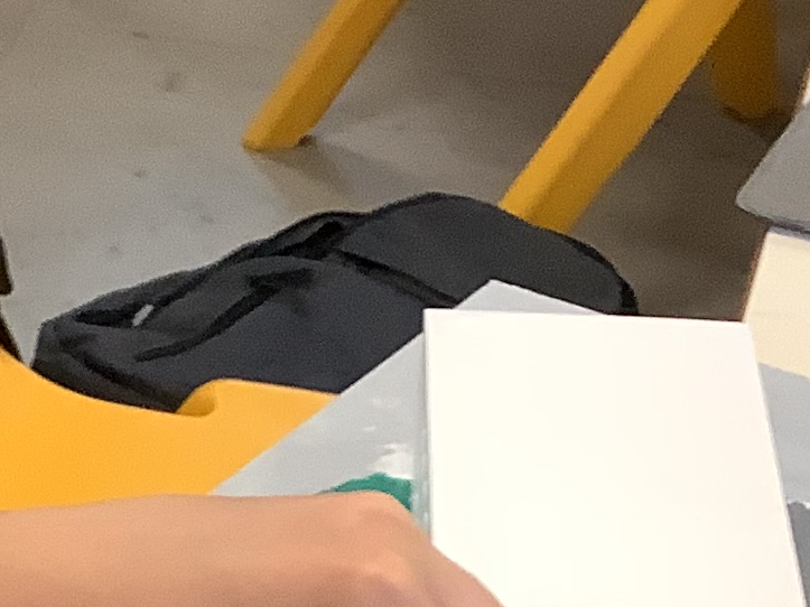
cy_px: 996
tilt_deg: -40.6
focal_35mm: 140
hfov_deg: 14.0
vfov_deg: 10.1
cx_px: 96
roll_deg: -1.9
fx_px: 3275
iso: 125
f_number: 2.4
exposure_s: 1/60
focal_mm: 3.3
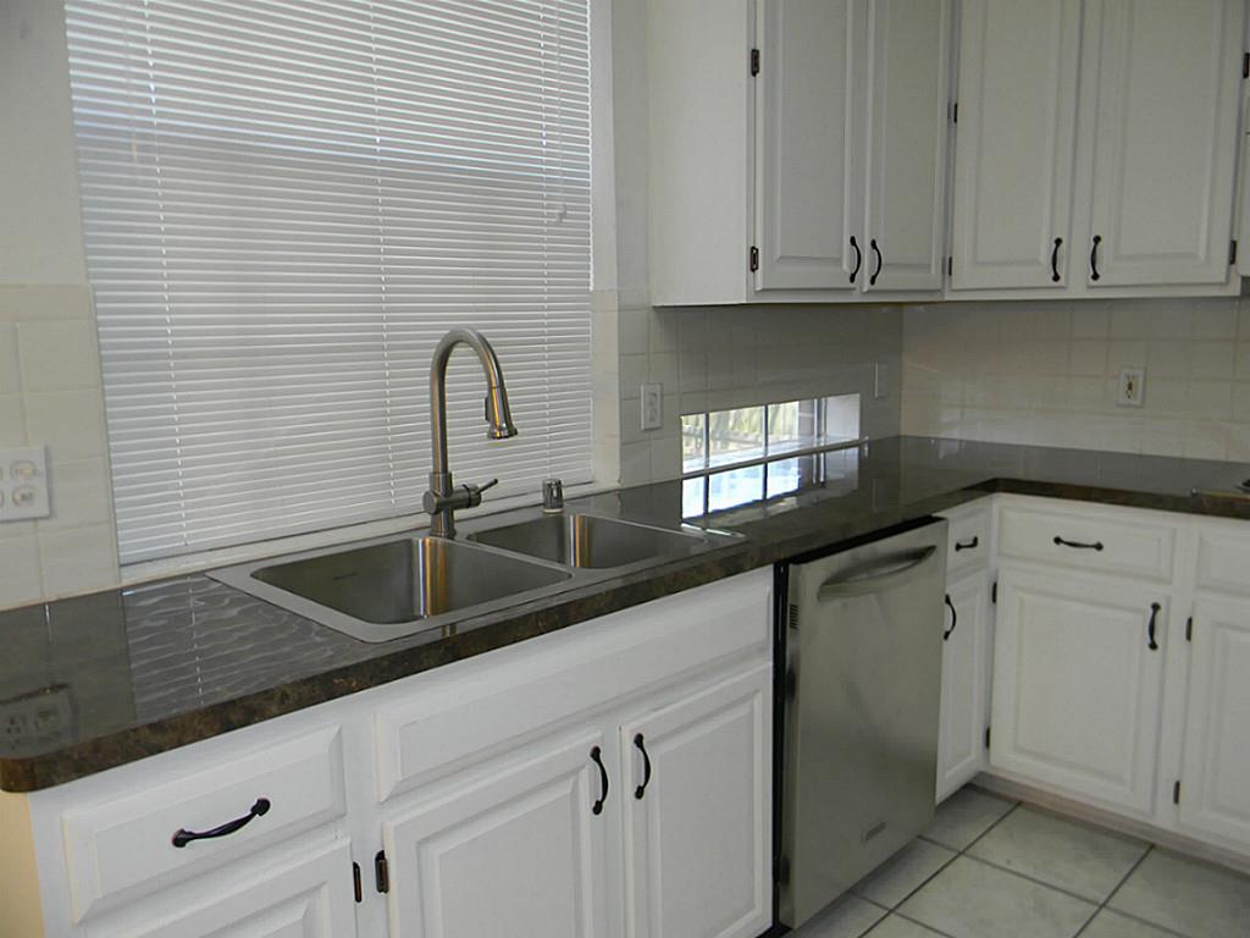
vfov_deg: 49.7
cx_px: 625
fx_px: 1011
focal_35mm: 28
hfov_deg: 63.4
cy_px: 469
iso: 95
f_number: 3.5
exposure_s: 1/30
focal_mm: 5
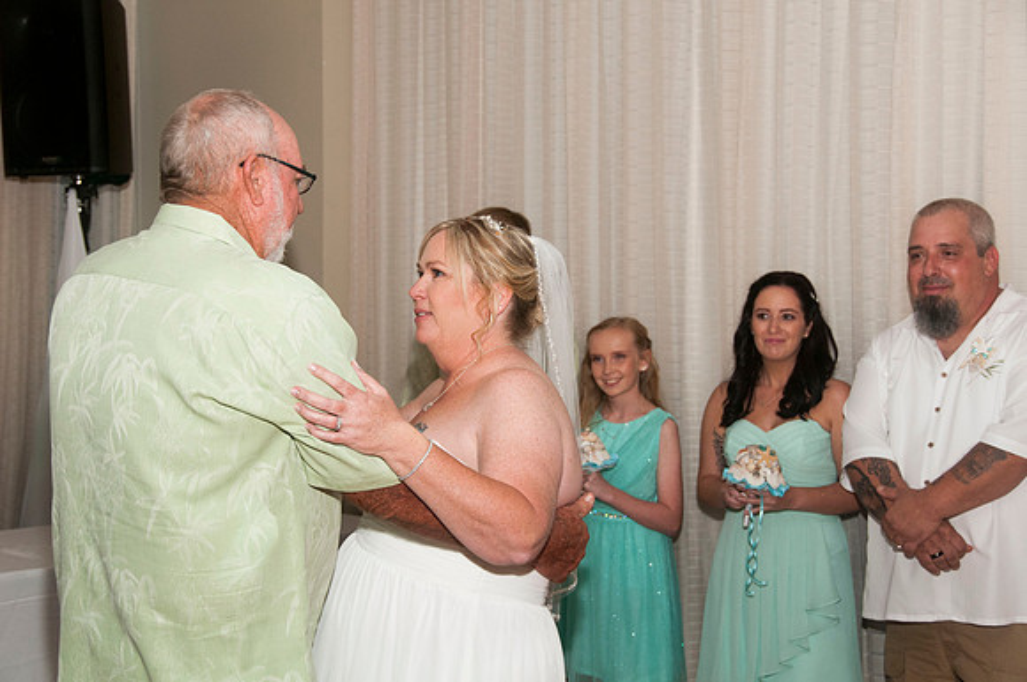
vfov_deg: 21.5
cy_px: 341
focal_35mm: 63
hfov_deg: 31.9
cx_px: 514
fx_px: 1795
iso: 400
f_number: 5.6
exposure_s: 1/250
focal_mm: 42
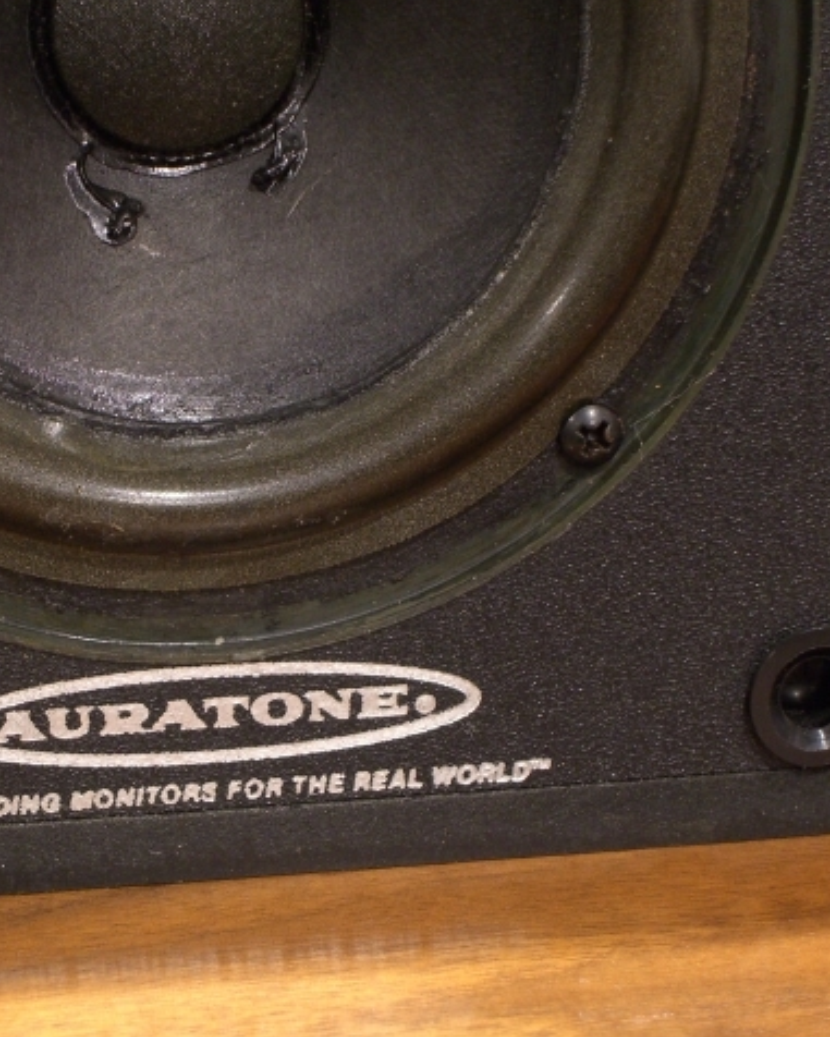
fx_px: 3223
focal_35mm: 105
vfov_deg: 18.3
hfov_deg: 14.6
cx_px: 209
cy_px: 518
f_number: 4.4
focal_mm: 16.6
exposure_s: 1/5
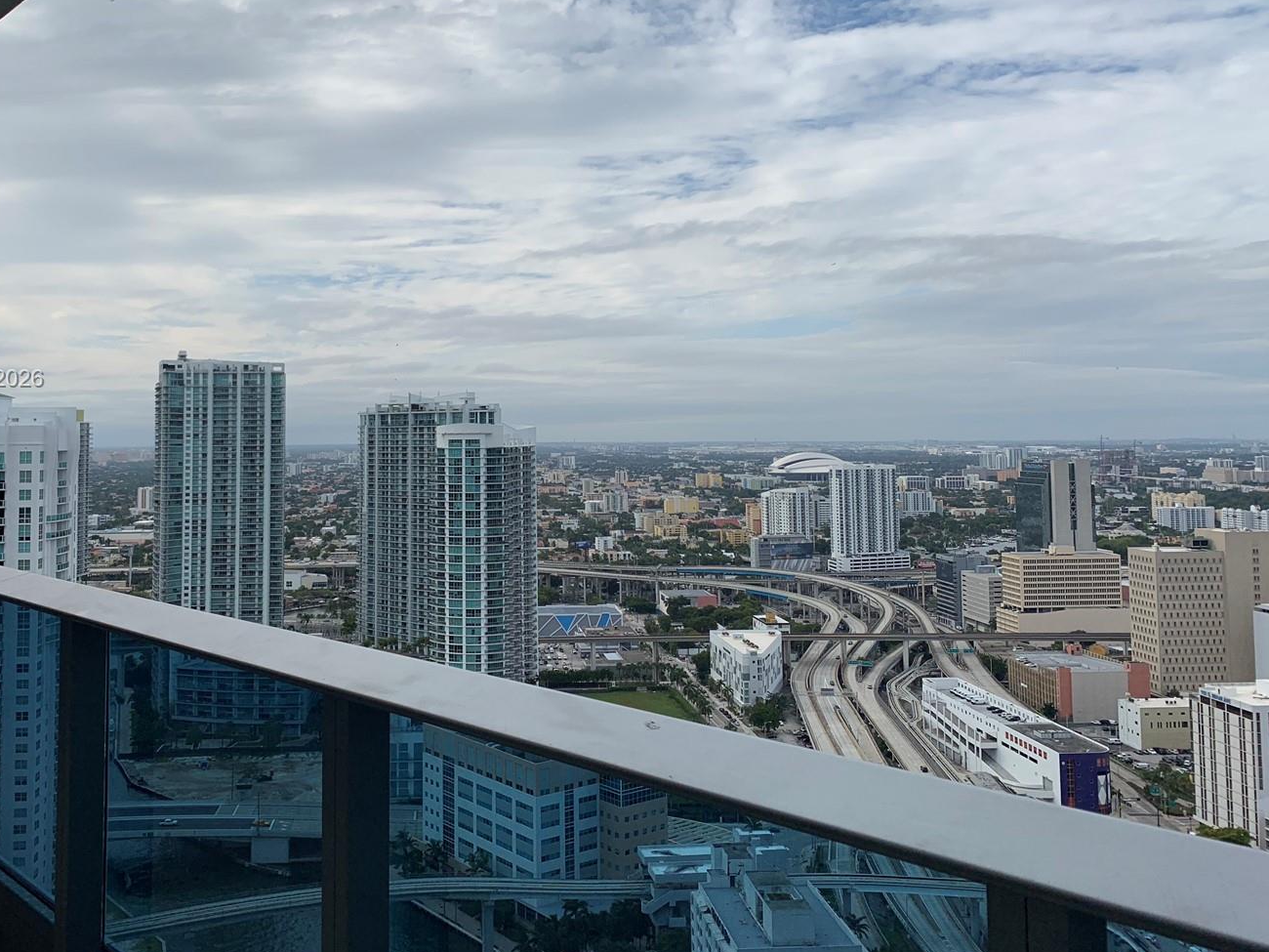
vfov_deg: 43.9
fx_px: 1173
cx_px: 520
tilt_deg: +3.4
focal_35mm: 32
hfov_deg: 56.5
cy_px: 380
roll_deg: +0.0
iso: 25
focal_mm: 4.25
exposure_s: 1/4902
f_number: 1.8
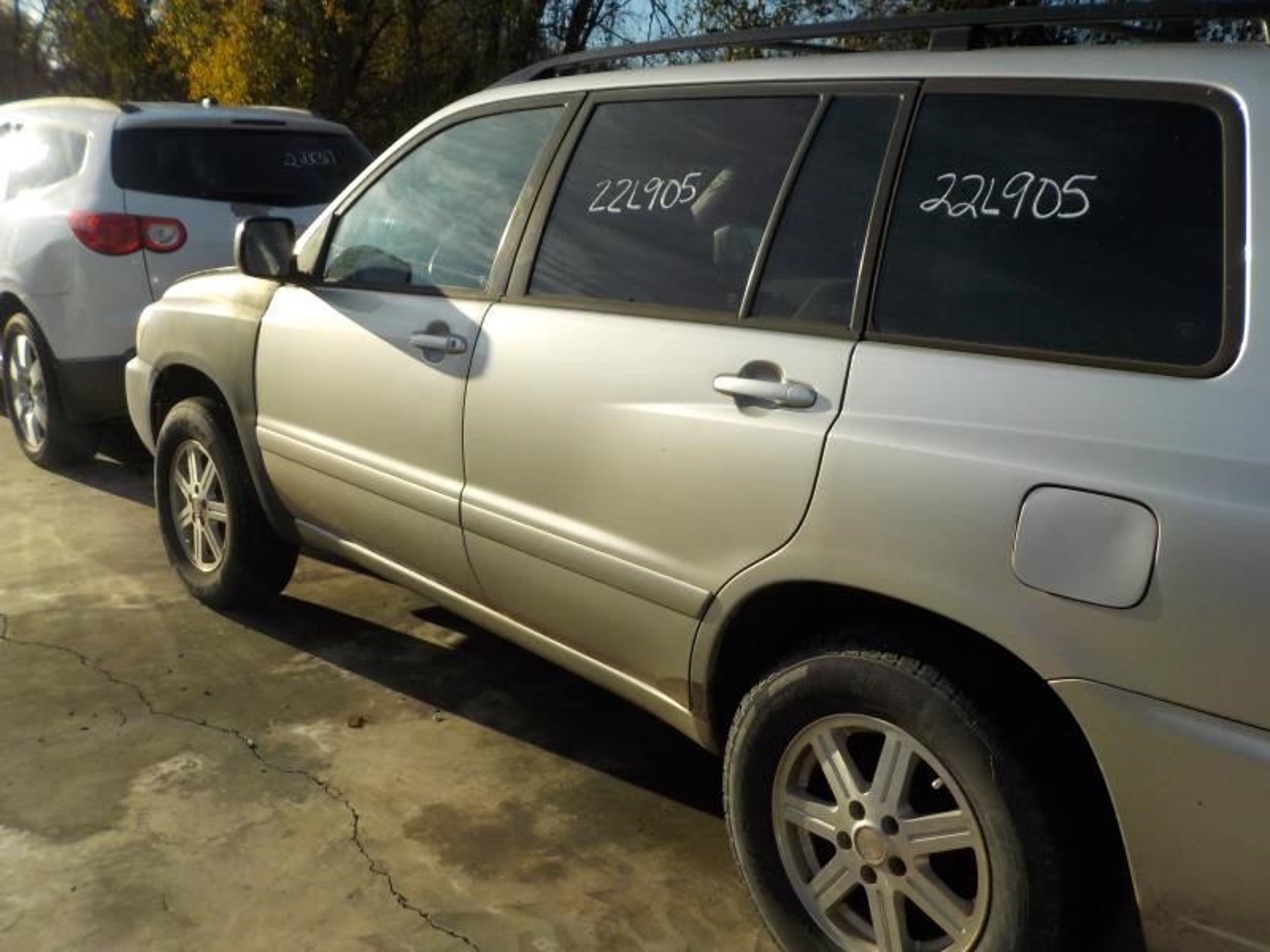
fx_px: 1101
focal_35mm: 30
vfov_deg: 46.8
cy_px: 476
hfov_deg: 60.0
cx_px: 635
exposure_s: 1/1250
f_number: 3.3
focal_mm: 4.1
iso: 125
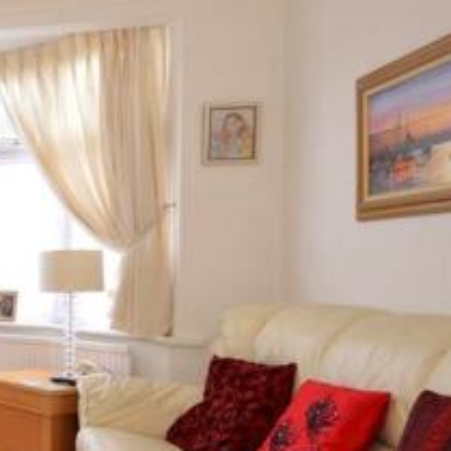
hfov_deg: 29.8
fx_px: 590
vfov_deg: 41.8
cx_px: -183
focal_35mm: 40
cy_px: 252
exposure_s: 1/15
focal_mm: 10
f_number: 13
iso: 640
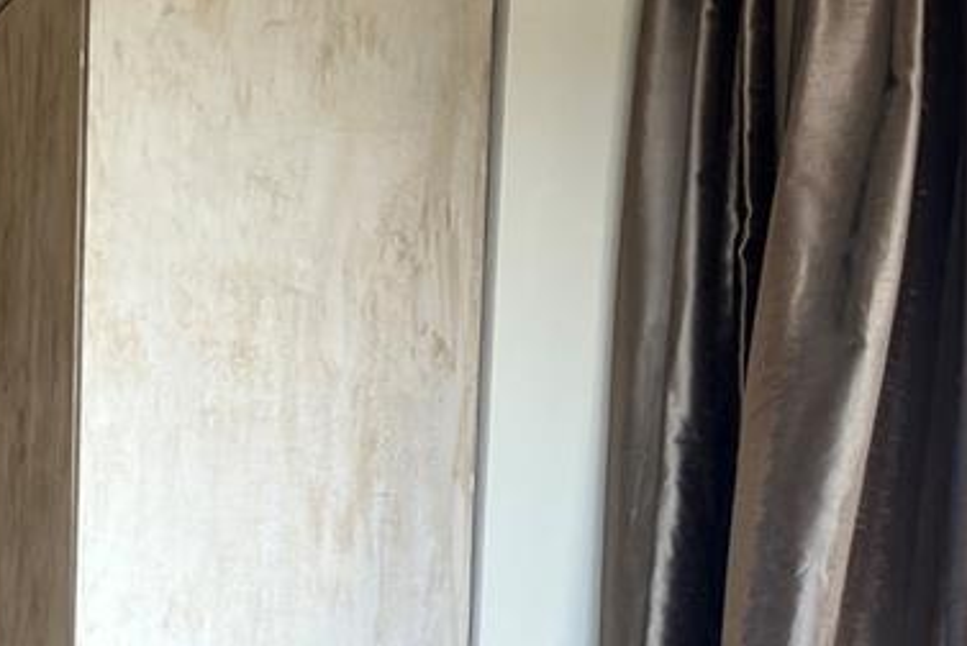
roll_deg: -1.6
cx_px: -110
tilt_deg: -5.2
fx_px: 2312
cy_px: 1079
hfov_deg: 22.3
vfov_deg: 14.4
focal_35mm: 86
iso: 80
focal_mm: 5.1
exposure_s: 1/120
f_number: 1.6
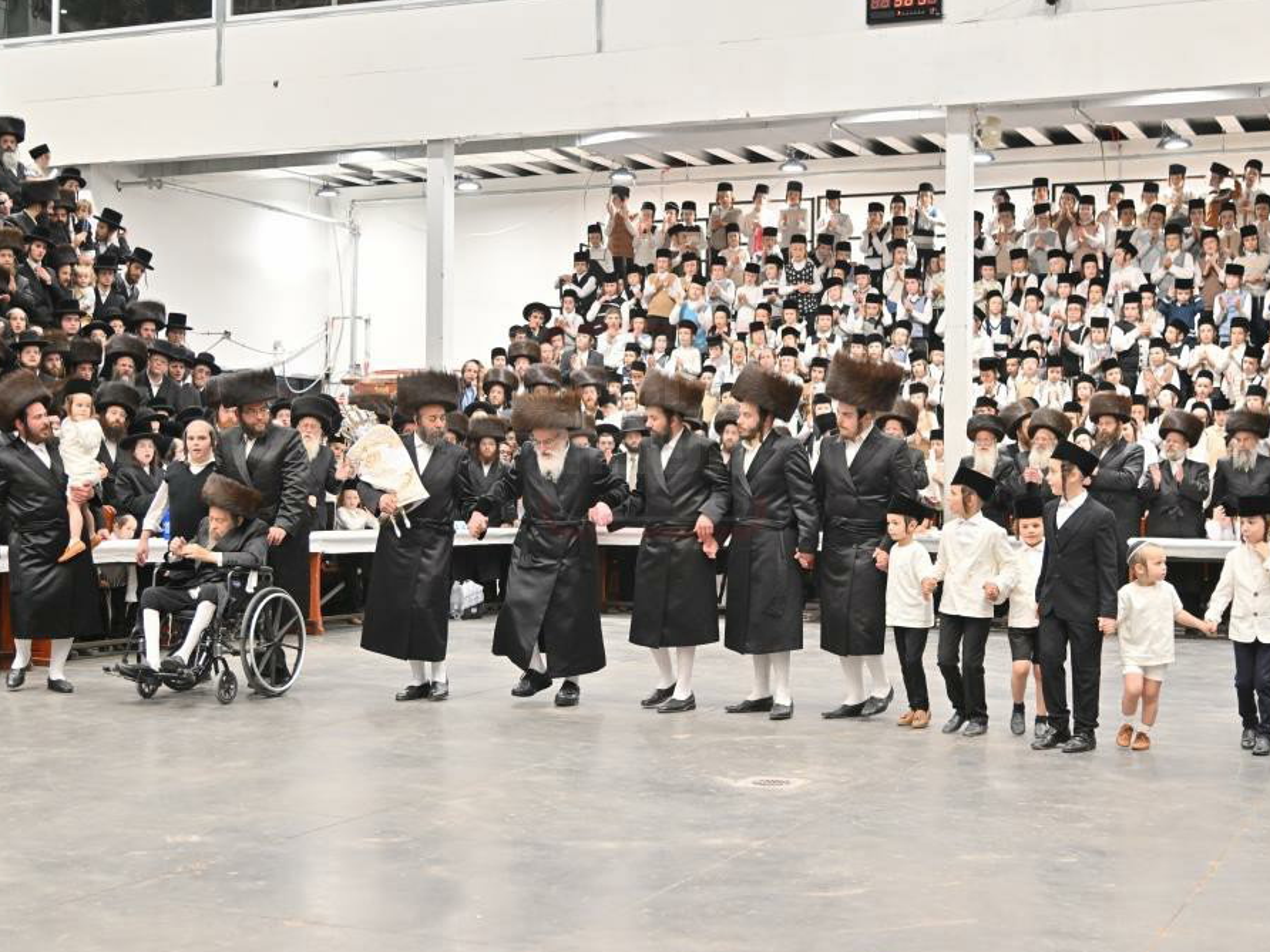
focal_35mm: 53
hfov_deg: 36.2
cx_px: 648
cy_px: 480
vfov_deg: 27.5
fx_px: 1944
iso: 640
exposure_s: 1/200
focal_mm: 48
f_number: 4
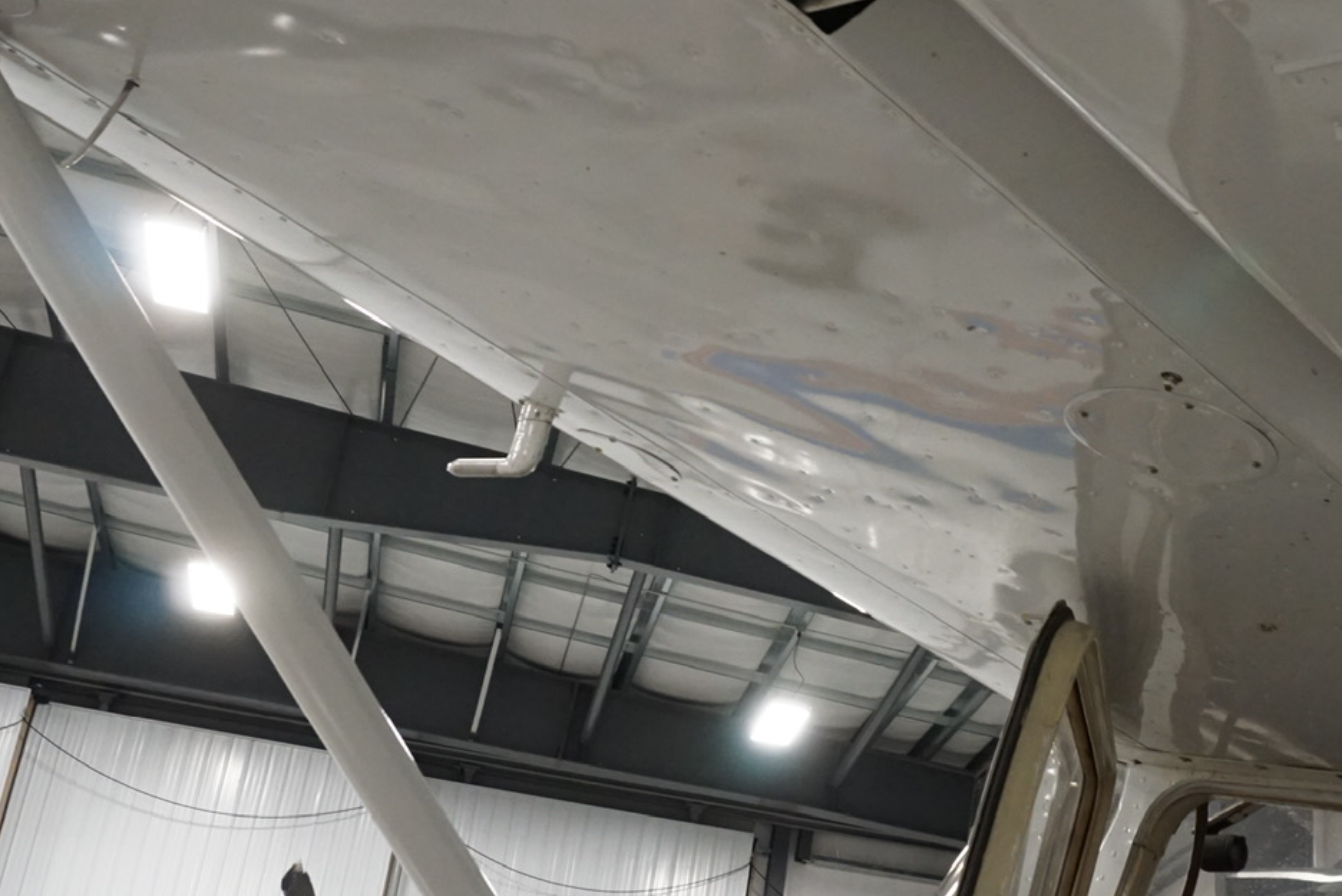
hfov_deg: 33.4
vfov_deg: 23.0
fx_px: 2200
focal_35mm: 59
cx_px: 975
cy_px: 529
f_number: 5
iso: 1250
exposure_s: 1/30
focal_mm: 16
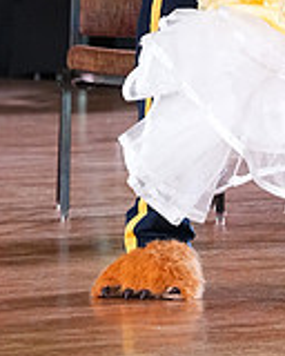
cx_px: 271
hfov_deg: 3.4
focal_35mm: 459
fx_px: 4840
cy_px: -111
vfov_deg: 4.2
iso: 6400
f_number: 5
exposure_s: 1/400
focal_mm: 135
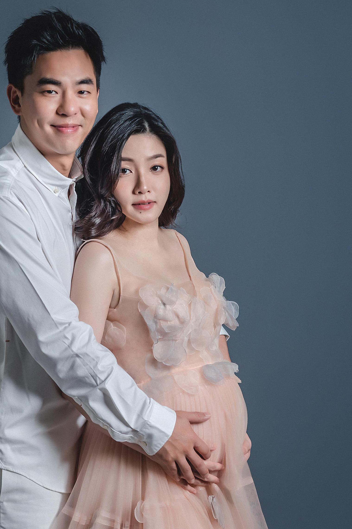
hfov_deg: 15.7
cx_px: 128
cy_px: 264
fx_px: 1278
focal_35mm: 87
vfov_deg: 23.4
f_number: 8
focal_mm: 66
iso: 200
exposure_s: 1/125
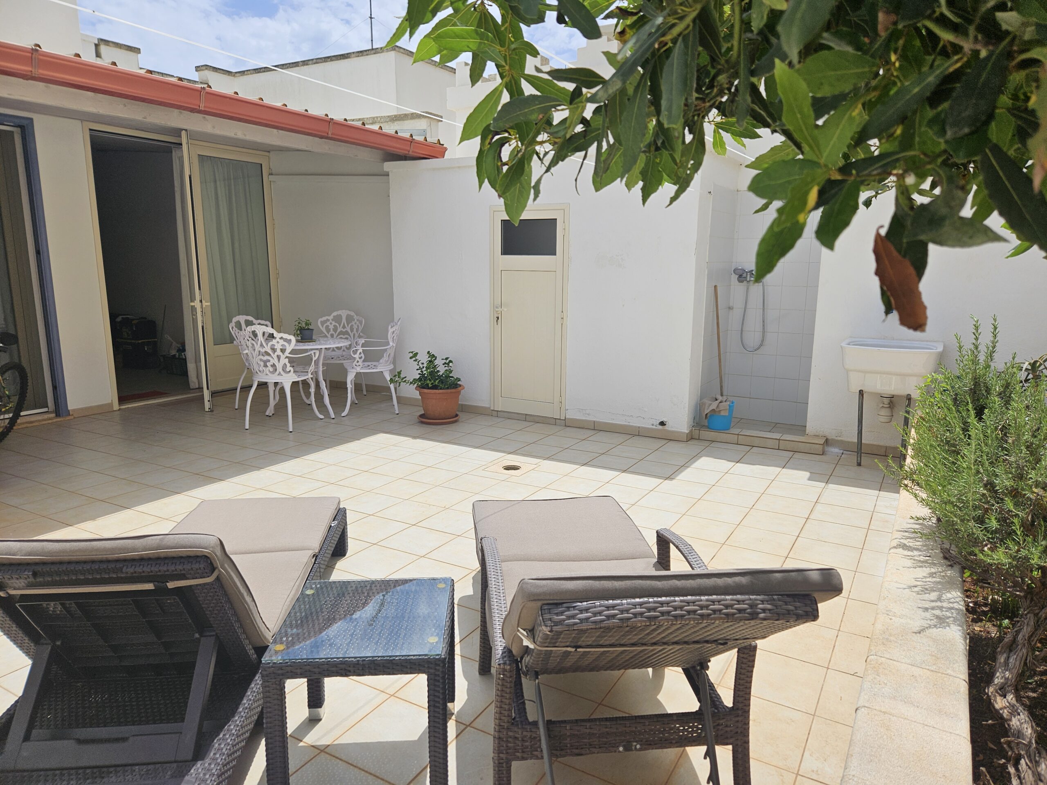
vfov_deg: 58.9
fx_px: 696
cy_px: 392
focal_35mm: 23
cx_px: 524
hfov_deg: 73.9
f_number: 1.8
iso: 25
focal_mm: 5.4
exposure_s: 1/3203
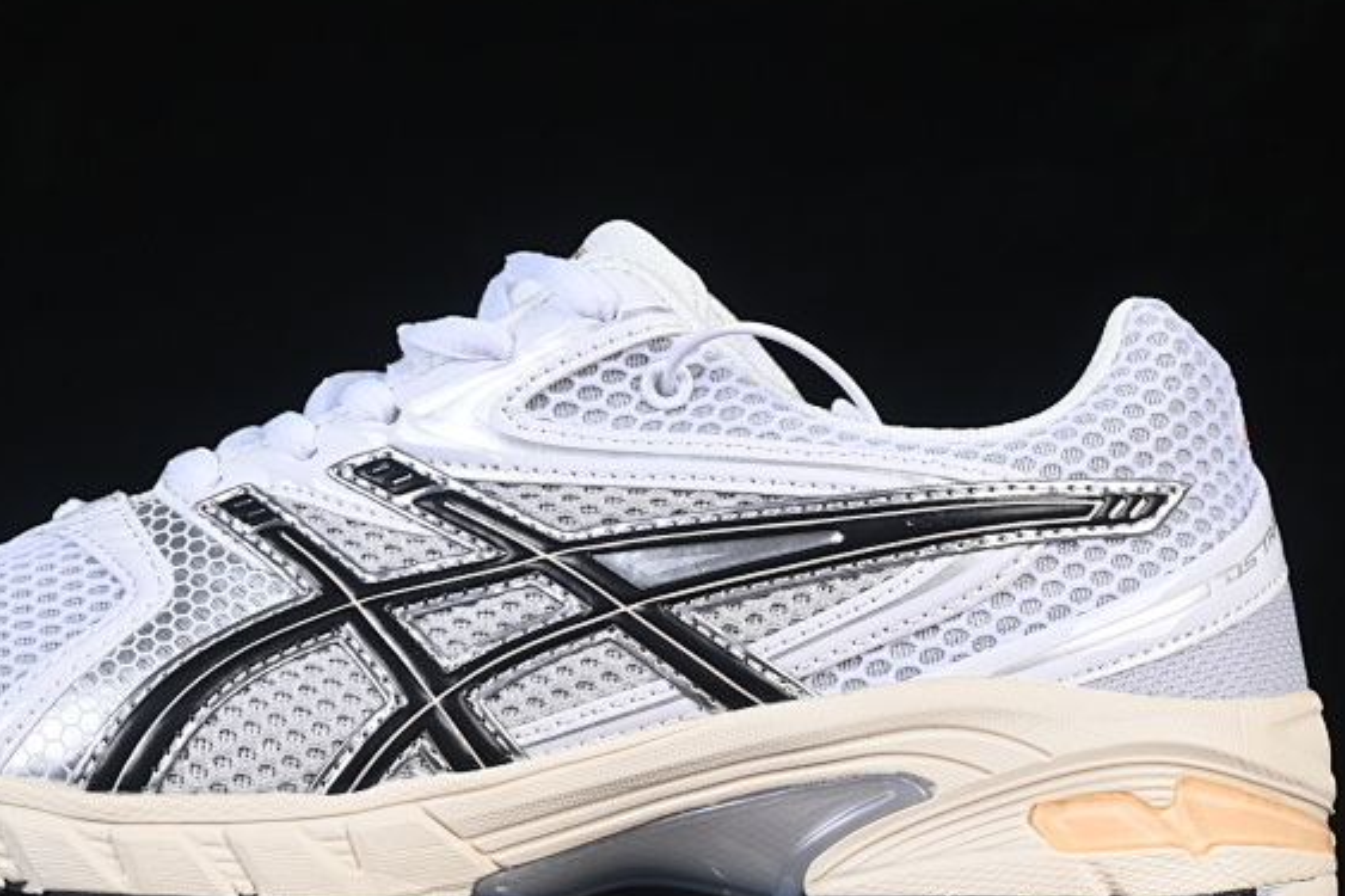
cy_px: 406
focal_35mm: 144
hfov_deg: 14.2
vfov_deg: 9.5
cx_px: 549
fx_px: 5378
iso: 160
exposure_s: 1/80
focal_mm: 50
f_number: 8
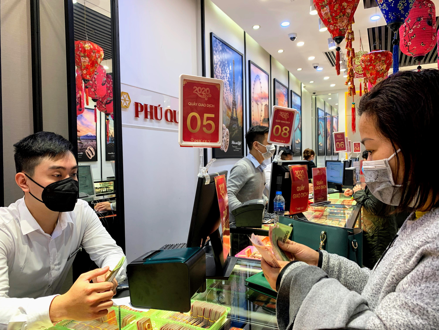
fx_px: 330
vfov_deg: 53.1
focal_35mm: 26
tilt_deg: -2.4
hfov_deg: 67.3
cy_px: 165
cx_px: 220
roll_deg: +1.5
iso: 64
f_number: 1.8
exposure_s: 1/50
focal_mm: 4.25
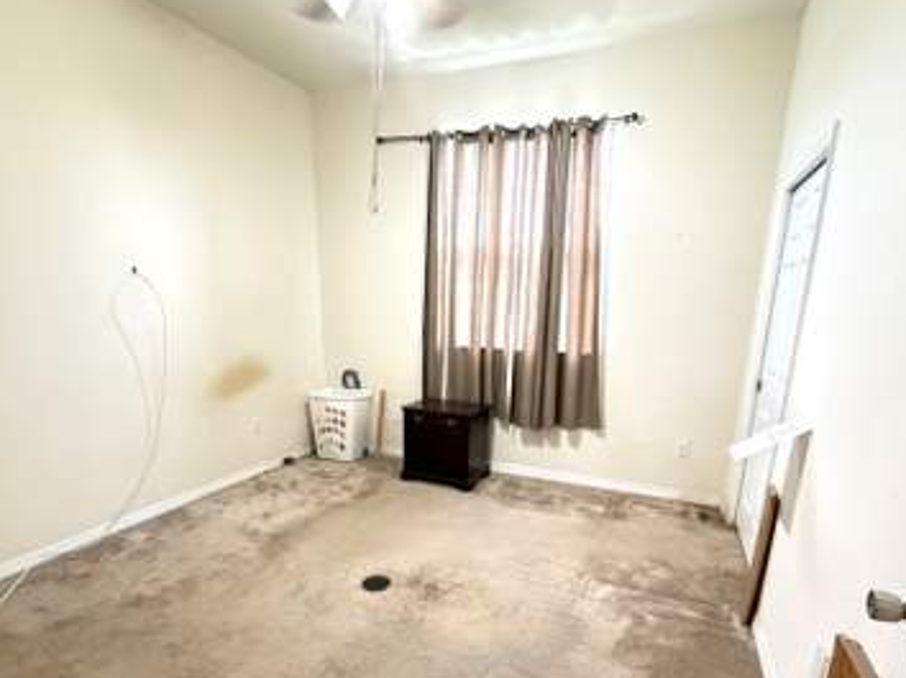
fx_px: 497
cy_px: 427
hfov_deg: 84.7
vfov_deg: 67.5
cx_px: 468
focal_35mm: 19
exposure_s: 1/60
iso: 1250
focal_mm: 2.22
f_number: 2.2
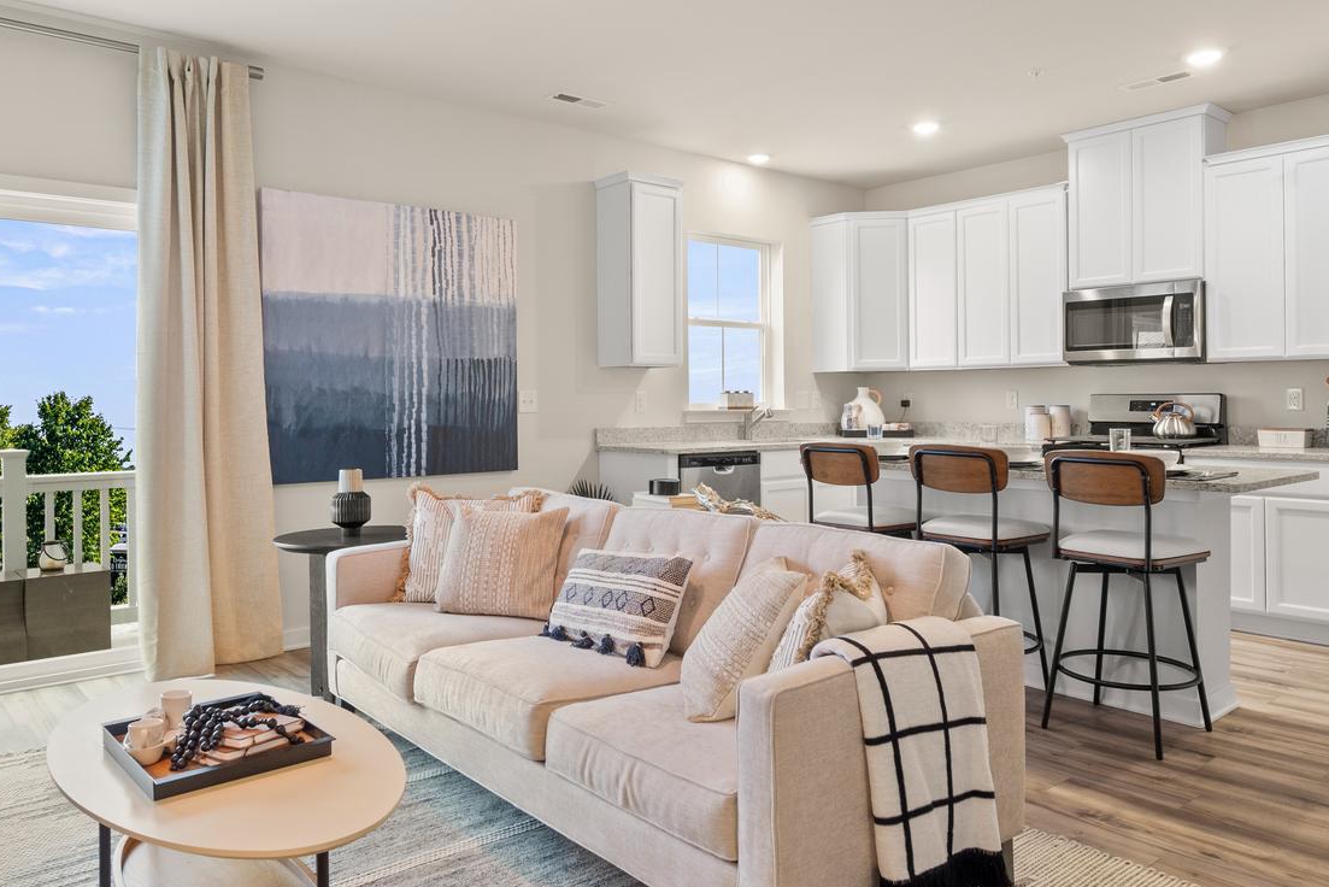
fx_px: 960
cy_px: 379
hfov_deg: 69.4
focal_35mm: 26
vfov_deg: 49.4
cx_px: 645
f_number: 8
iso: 400
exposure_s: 1/2
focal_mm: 14
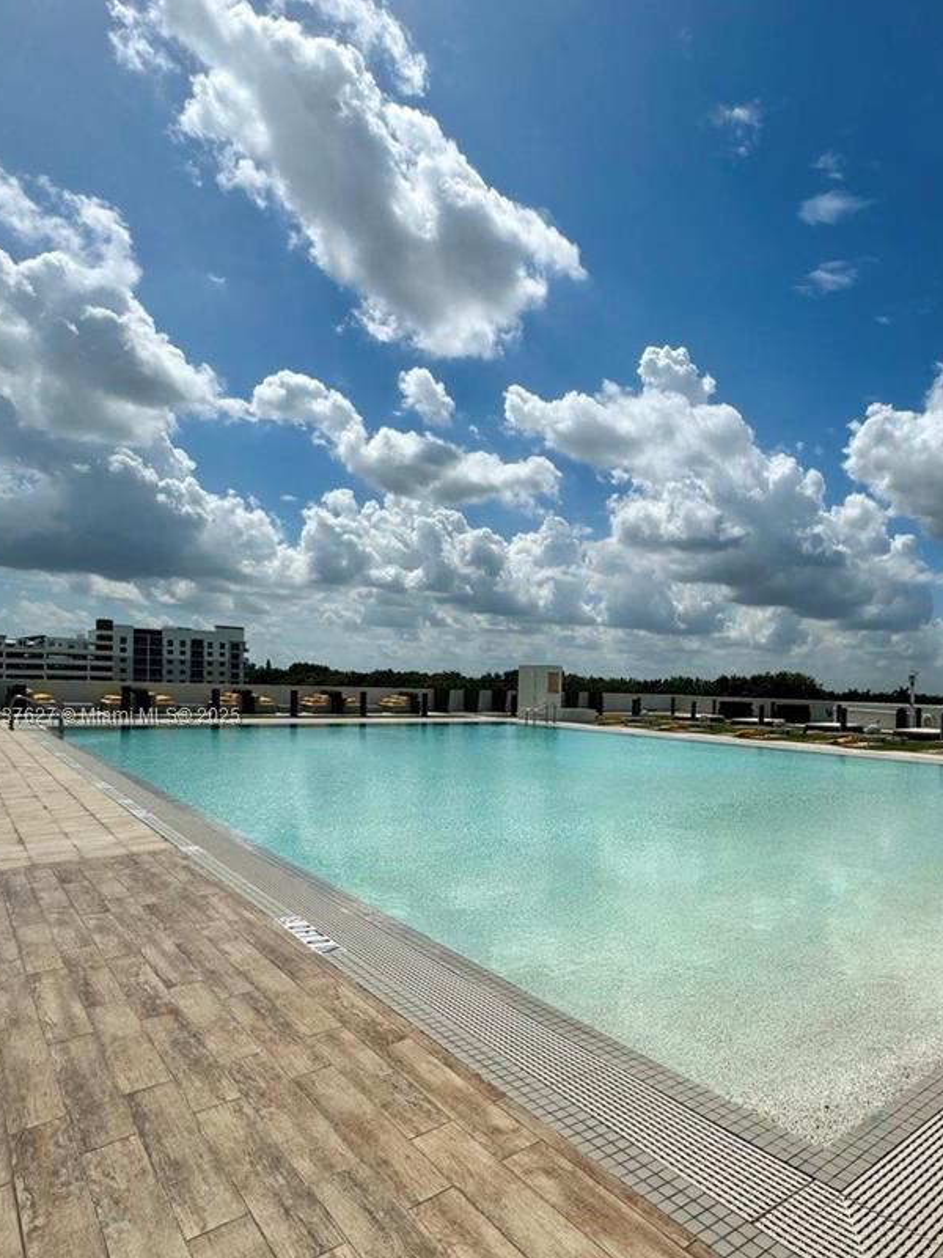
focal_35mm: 21
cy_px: 717
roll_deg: -2.0
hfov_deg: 61.2
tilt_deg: -1.3
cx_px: 660
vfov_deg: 78.5
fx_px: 763
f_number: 2.2
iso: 32
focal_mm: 2.22
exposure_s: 1/5650
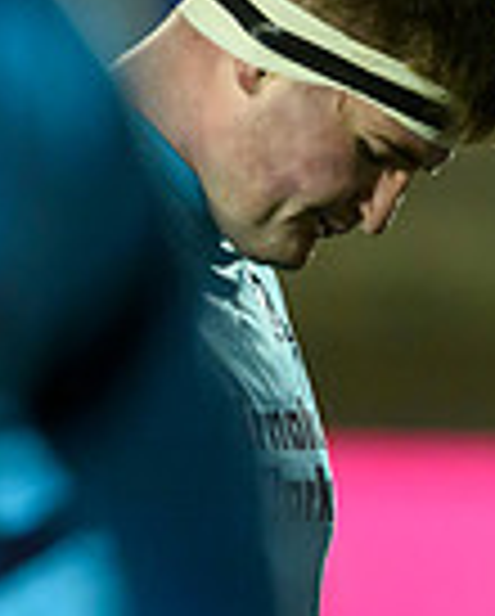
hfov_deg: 1.0
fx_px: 28943
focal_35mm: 1584
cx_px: 1071
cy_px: 348
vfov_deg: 1.2
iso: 5000
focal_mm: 400
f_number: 3.2
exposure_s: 1/500
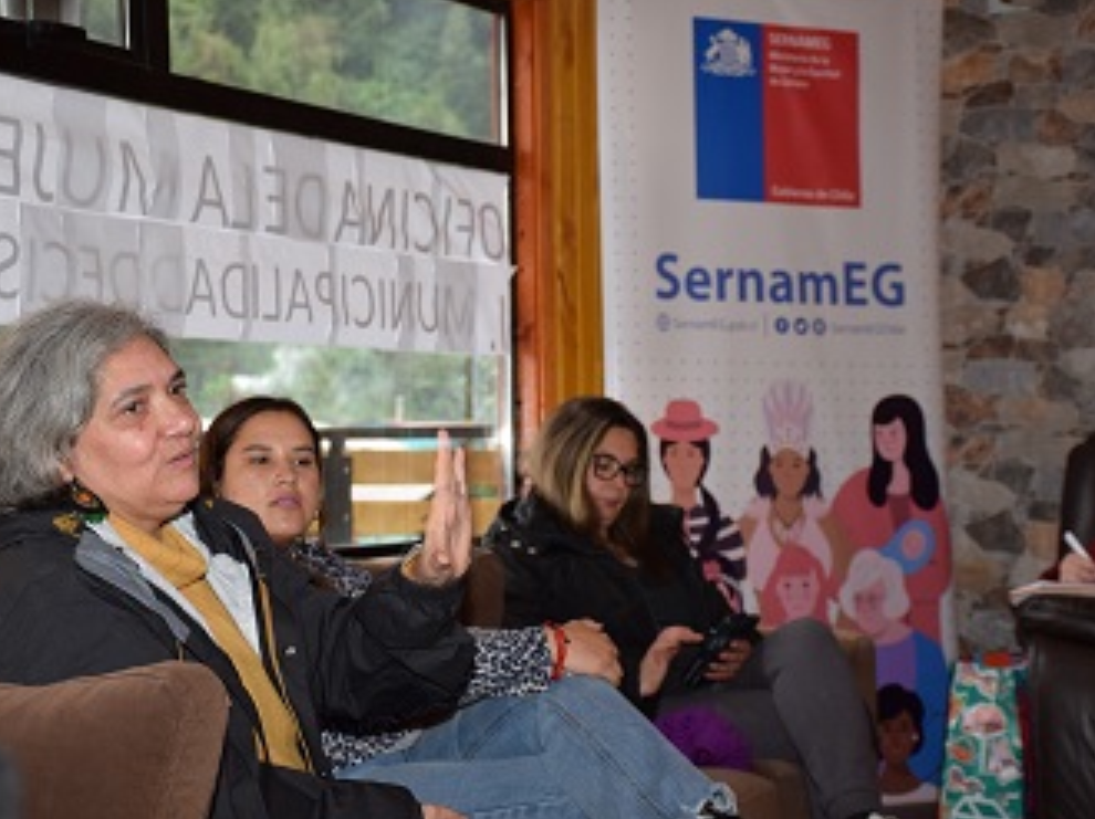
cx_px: 504
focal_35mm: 70
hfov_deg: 27.8
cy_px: 419
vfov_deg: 21.0
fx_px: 2213
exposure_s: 1/80
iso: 800
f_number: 4.5
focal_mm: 40
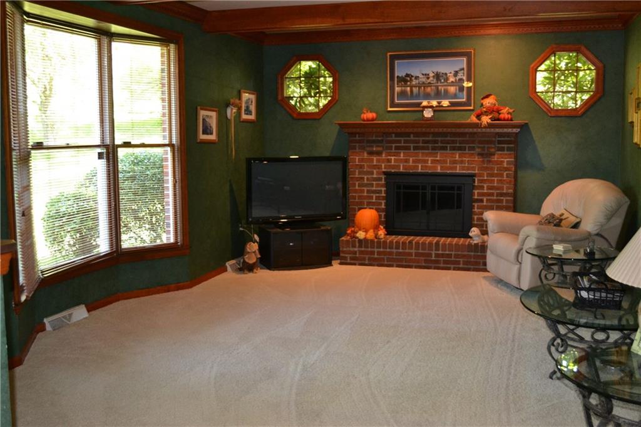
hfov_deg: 53.1
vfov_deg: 36.8
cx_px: 320
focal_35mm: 36
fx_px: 641
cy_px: 214
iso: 1400
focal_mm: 24
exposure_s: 1/60
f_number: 4
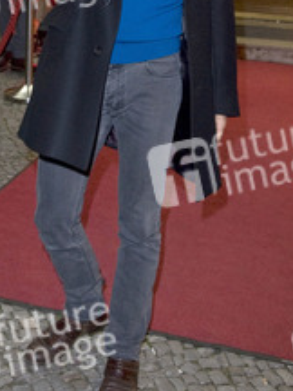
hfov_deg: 25.4
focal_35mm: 57
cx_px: 77
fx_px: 643
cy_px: 74
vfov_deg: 32.8
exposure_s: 1/60
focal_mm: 32
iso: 1250
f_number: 5
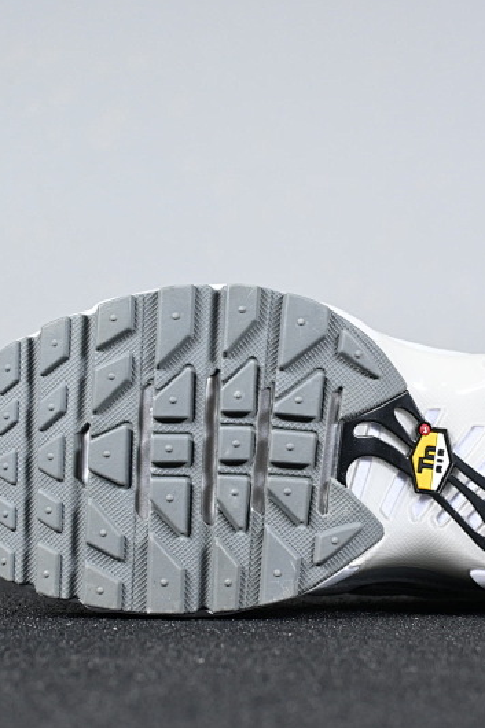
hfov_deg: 15.8
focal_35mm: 86
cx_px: 372
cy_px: 363
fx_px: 1739
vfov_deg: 23.7
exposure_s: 1/125
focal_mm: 38
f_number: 5.6
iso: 800
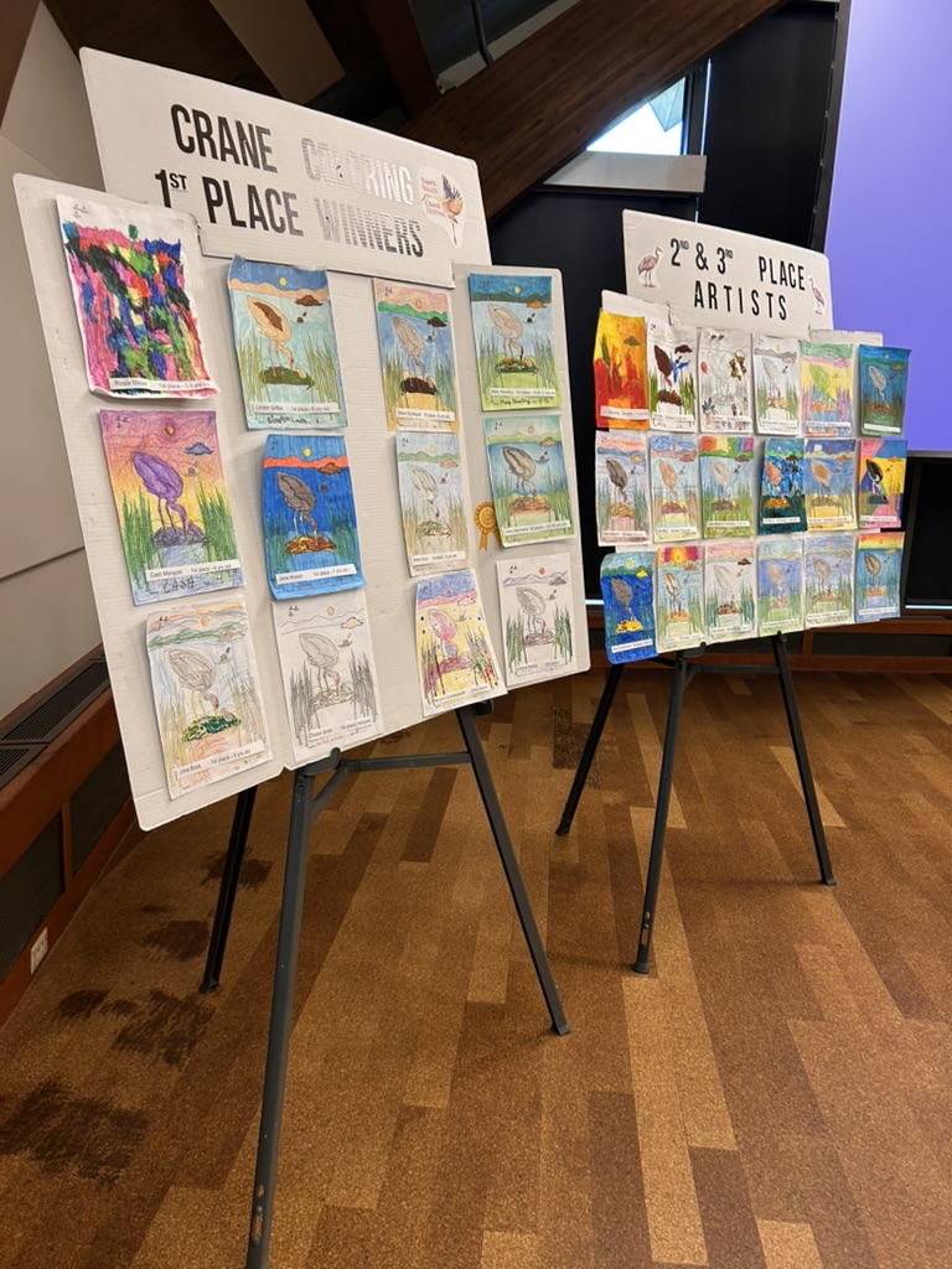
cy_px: 634
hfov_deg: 53.1
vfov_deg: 67.3
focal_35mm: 26
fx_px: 953
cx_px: 476
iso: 125
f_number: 1.5
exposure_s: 1/60
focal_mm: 5.7
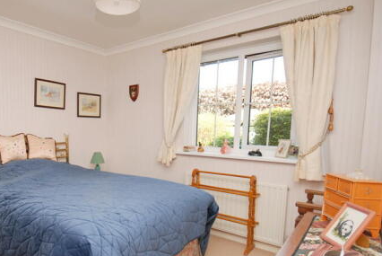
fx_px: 244
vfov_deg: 54.9
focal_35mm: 23
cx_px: 117
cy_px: 151
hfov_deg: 72.9
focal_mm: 10
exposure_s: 1/60
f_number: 5
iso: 160
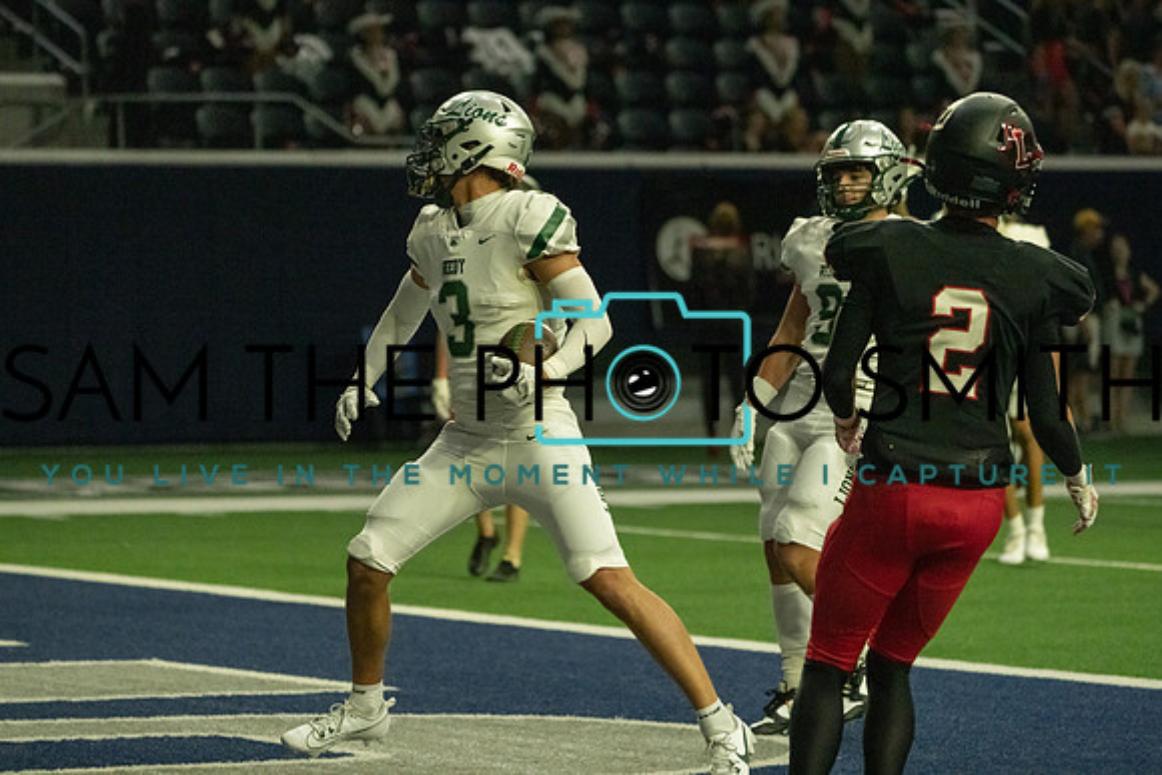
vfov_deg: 6.1
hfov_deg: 9.2
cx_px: 581
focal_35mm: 224
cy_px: 388
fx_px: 7232
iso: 12800
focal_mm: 224
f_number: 5.6
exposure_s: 1/1250
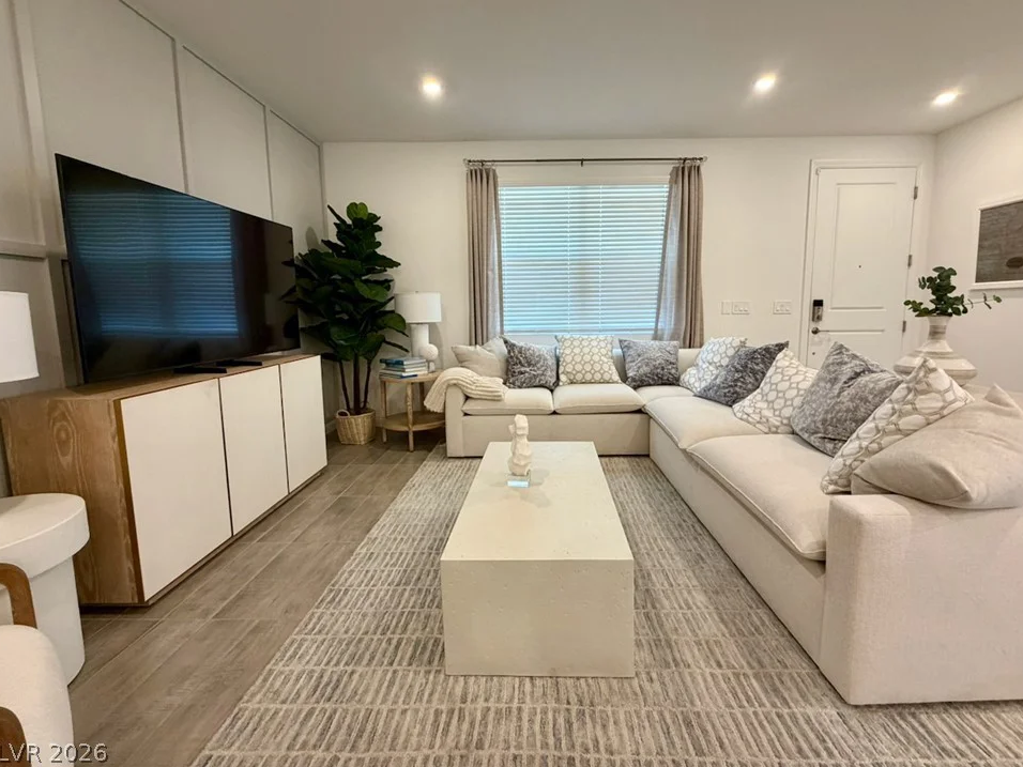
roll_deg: +1.2
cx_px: 538
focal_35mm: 15
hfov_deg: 98.1
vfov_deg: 81.7
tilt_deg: -8.1
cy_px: 359
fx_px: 443
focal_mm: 2.22
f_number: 2.2
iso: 250
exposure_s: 1/60
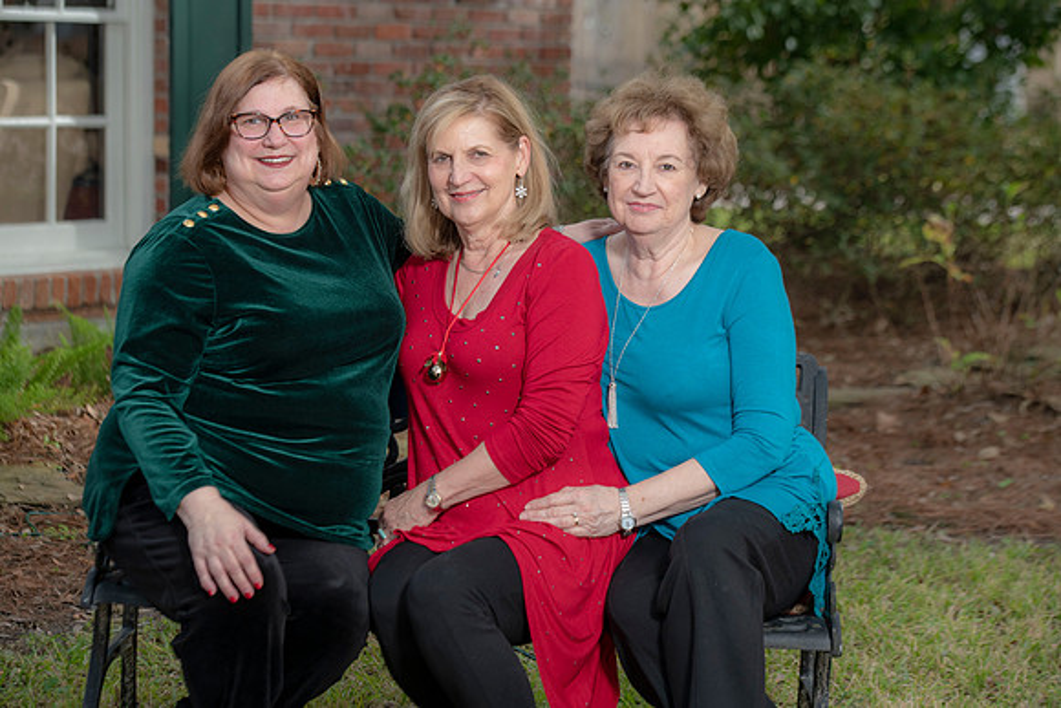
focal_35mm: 100
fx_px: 2948
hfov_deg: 20.4
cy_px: 354
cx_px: 530
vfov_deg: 13.7
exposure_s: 1/200
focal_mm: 100
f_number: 5
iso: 320
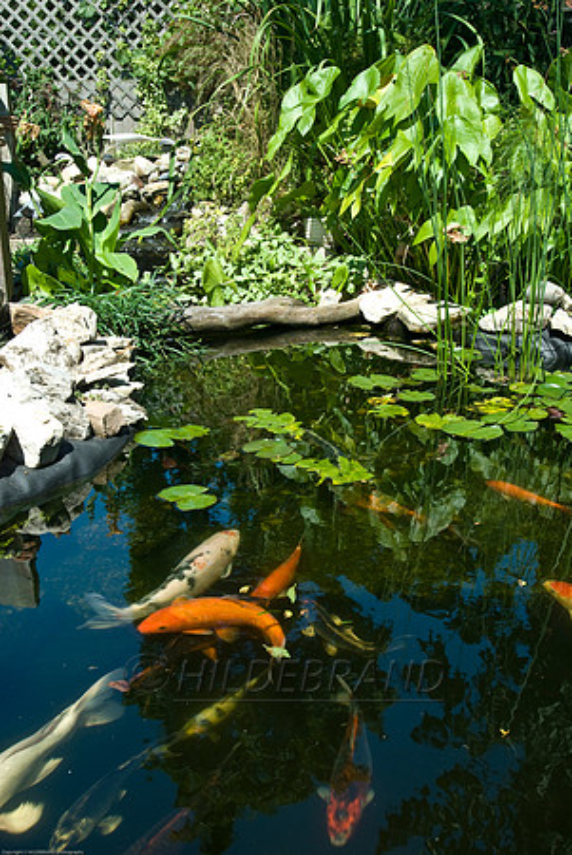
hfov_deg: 37.0
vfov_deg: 53.1
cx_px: 286
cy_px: 428
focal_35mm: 36
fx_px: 856
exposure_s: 1/60
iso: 100
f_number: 6.3
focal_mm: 24
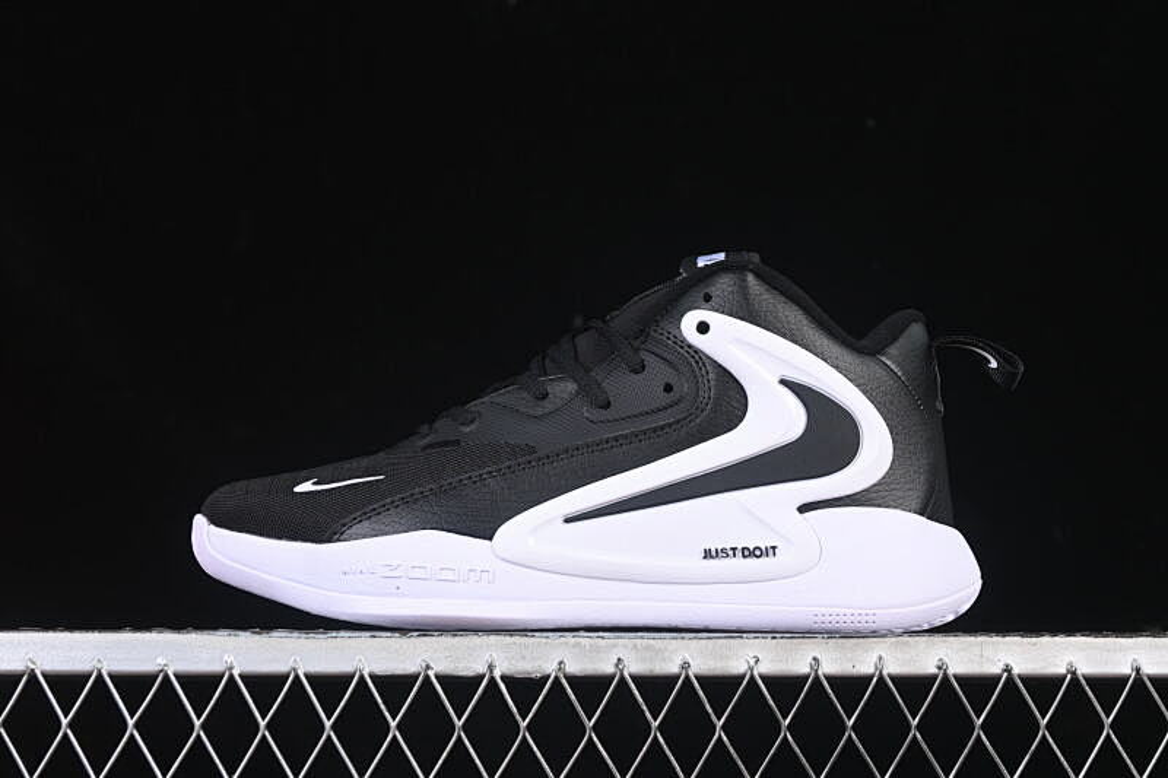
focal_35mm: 75
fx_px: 2433
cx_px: 584
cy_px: 389
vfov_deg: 18.2
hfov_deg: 27.0
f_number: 6.3
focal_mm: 50
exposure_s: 1/50
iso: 160
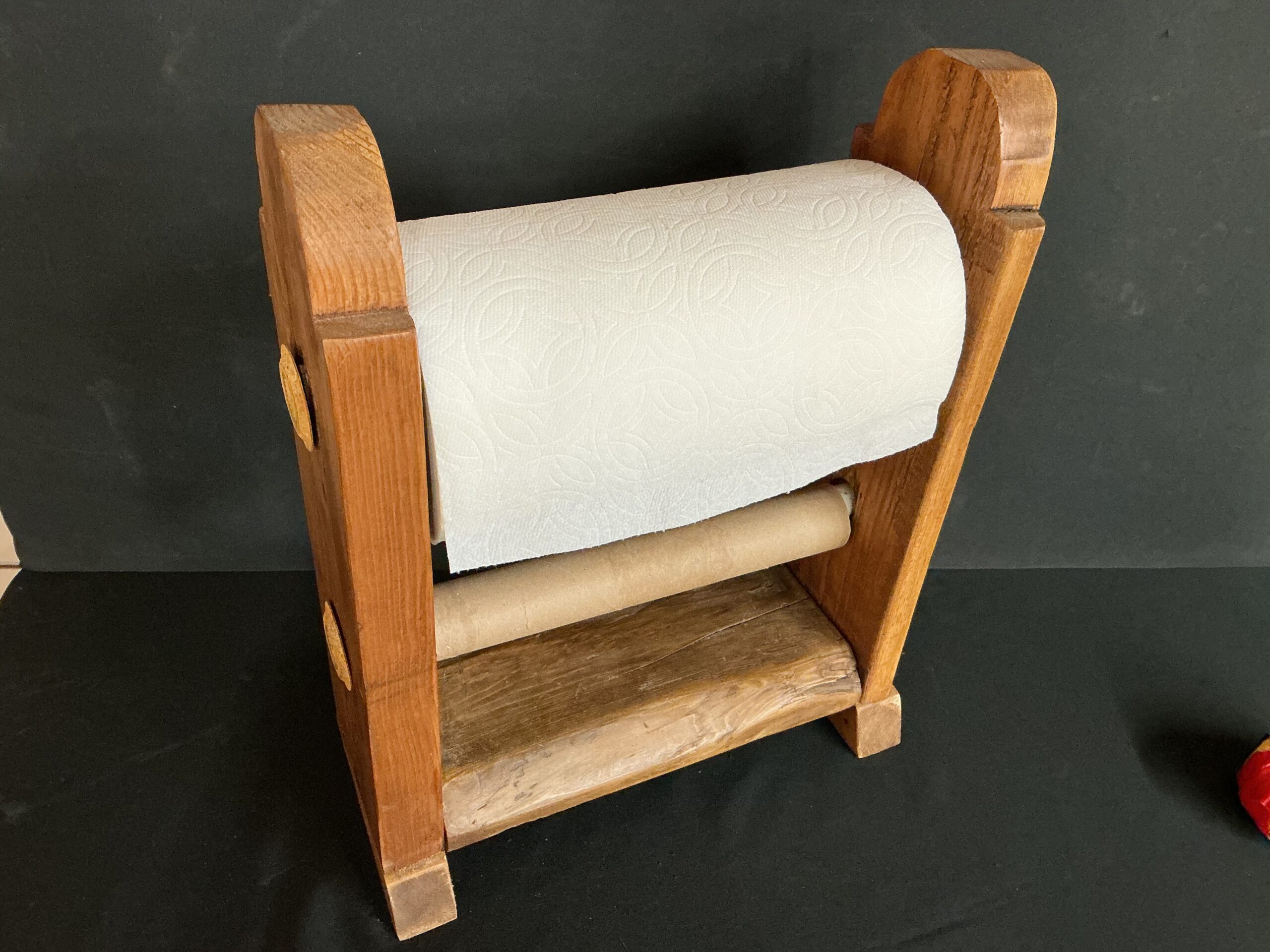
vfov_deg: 48.2
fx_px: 1064
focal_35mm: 29
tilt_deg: -38.1
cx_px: 635
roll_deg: -2.1
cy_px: 476
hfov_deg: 61.7
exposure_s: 1/60
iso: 160
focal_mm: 3
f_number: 1.8
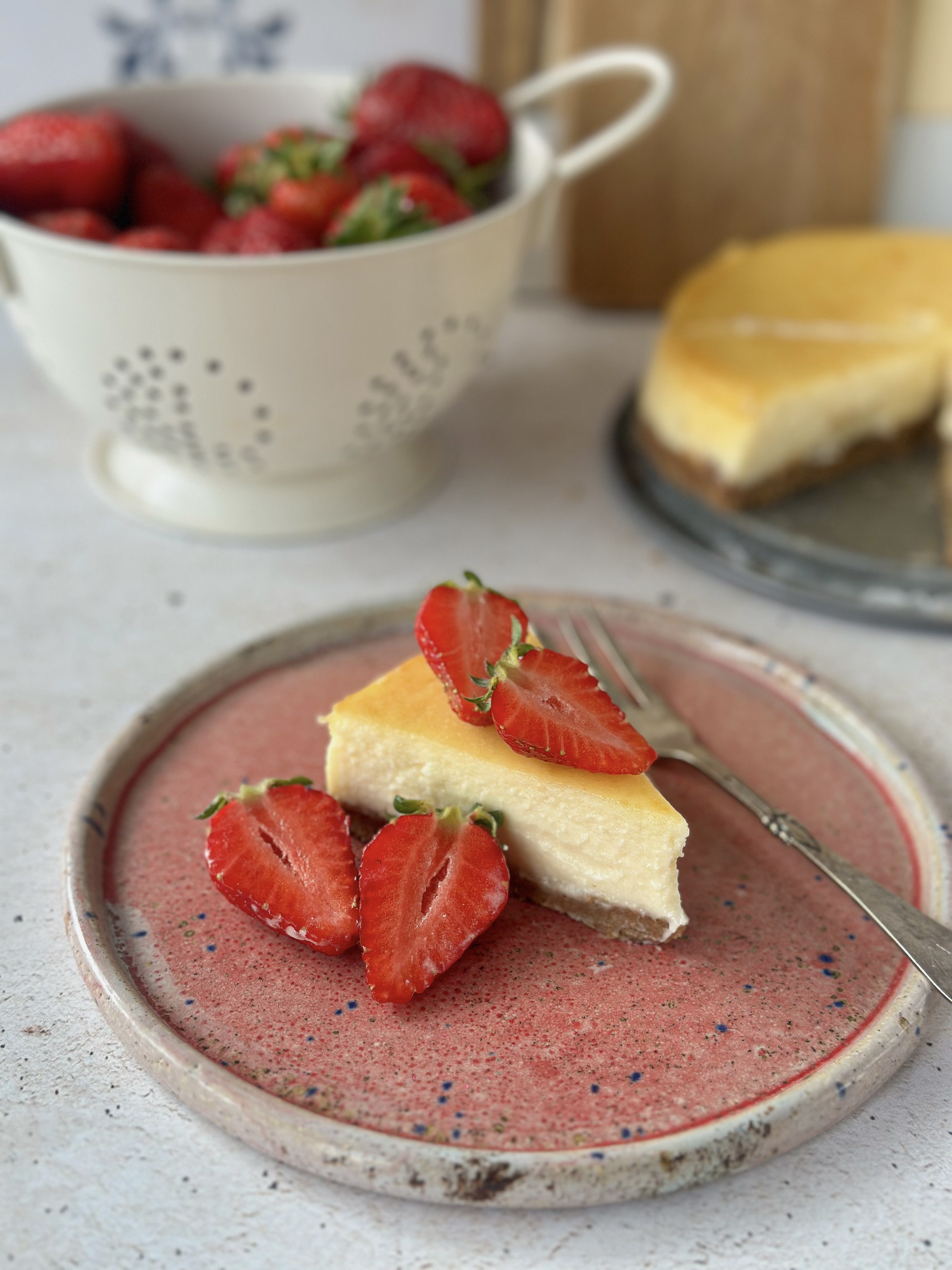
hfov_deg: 30.3
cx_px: 476
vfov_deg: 39.7
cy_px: 635
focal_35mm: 48
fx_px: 1760
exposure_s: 1/125
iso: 64
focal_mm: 6.86
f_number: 1.8
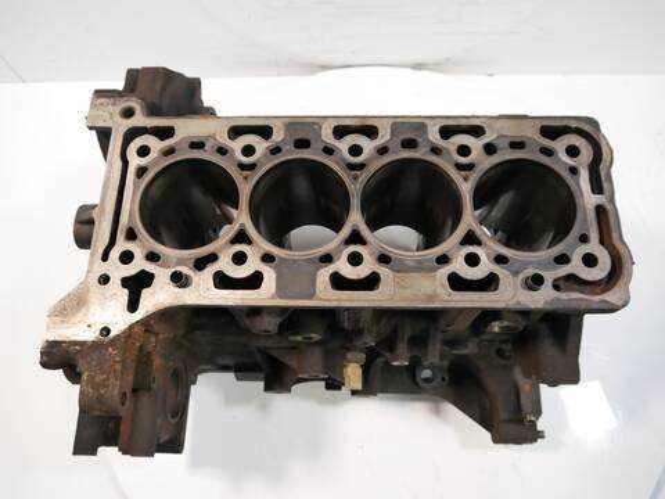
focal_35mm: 28
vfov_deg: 49.7
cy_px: 250
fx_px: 538
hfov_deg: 63.4
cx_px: 332
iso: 800
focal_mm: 14
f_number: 3.5
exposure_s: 1/60
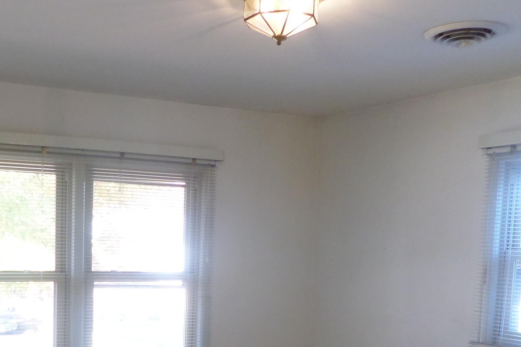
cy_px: 330
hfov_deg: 38.8
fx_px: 723
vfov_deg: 25.9
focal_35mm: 50
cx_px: 146
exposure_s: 1/30
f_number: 3.1
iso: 200
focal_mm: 4.3
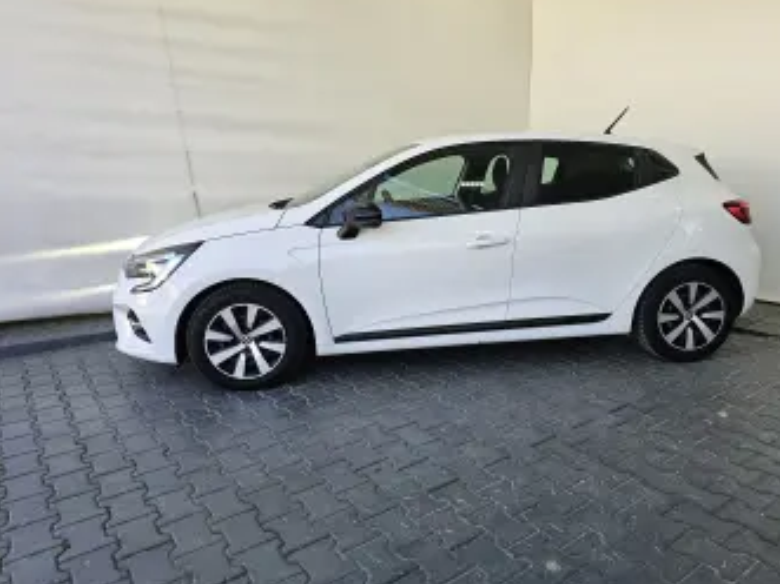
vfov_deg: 54.8
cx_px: 419
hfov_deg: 69.3
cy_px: 285
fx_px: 563
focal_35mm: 25
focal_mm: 6.3
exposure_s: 1/180
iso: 25
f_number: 1.7
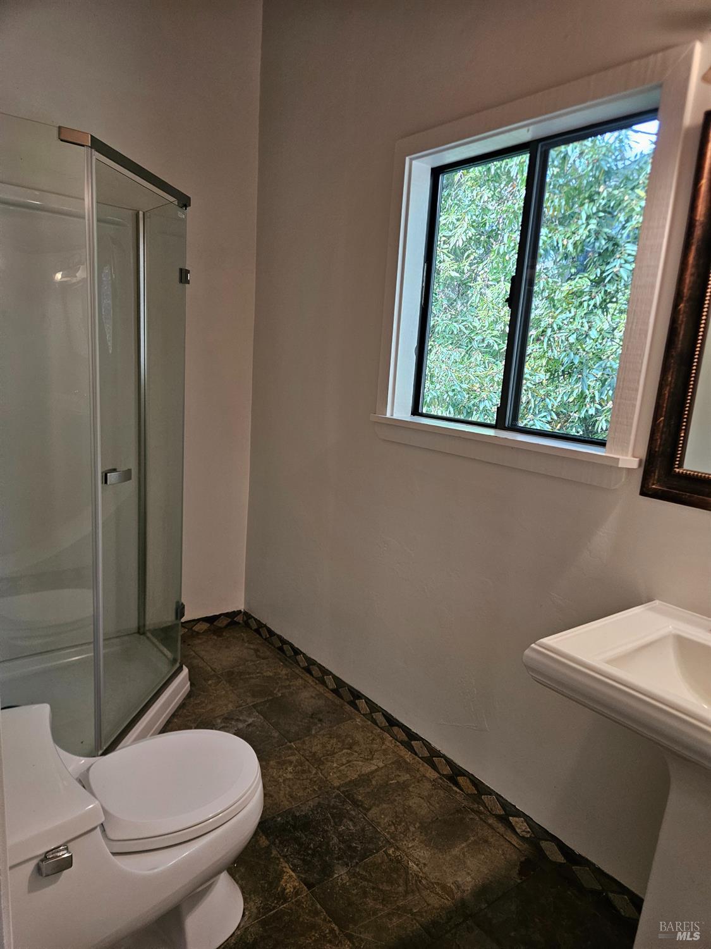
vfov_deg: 73.9
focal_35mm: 23
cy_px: 474
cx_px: 356
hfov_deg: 58.9
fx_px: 630
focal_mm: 5.4
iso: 400
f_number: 1.8
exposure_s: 1/120
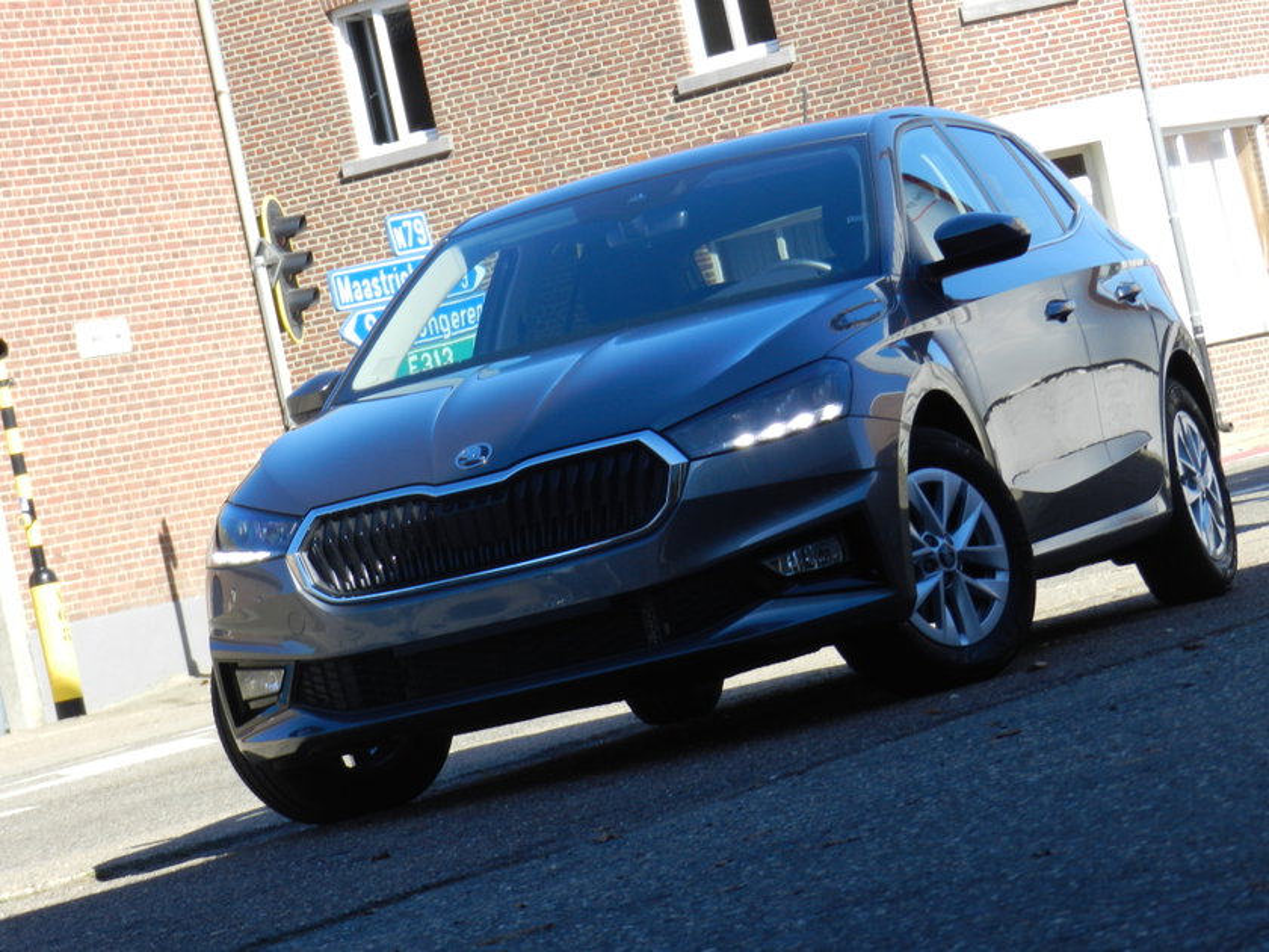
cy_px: 476
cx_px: 634
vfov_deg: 9.3
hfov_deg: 12.3
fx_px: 5865
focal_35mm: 160
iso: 160
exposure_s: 1/400
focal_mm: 28.4
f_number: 5.3
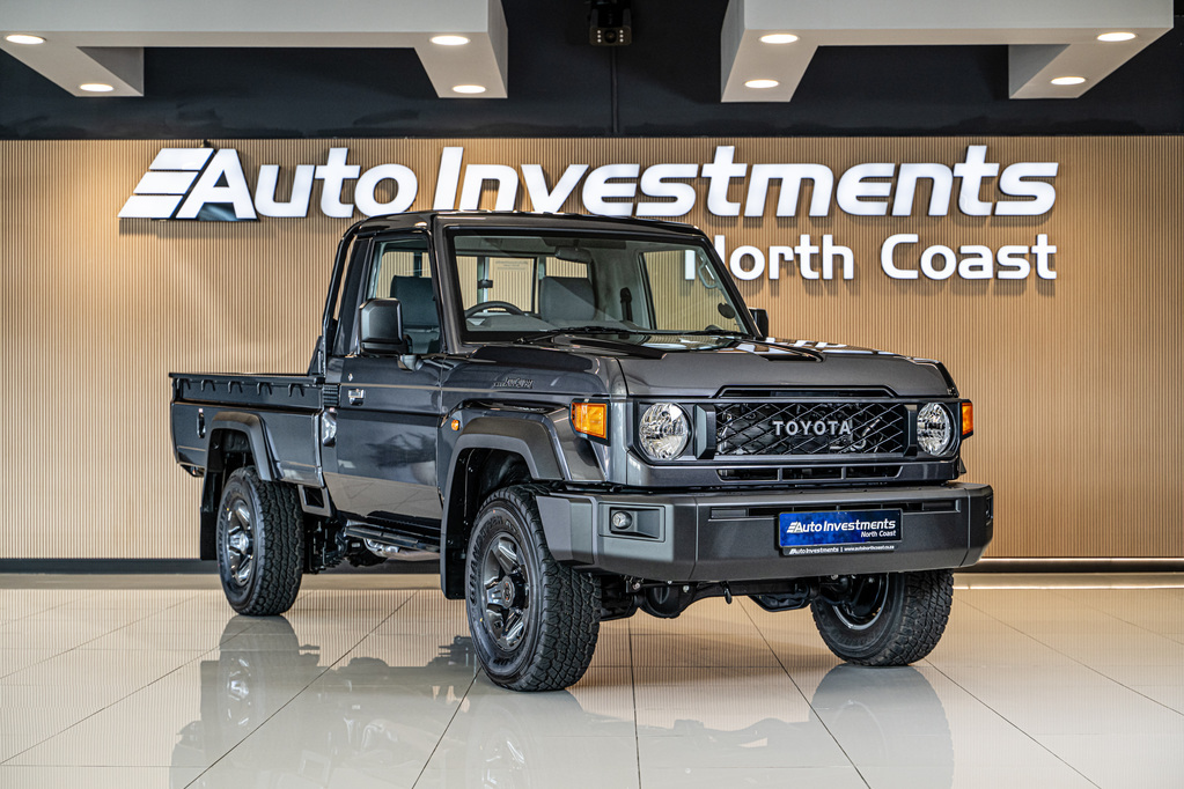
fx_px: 1940
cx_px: 592
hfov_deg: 33.9
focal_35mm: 59
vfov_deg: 23.0
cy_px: 394
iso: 640
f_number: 4
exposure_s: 1/200
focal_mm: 59
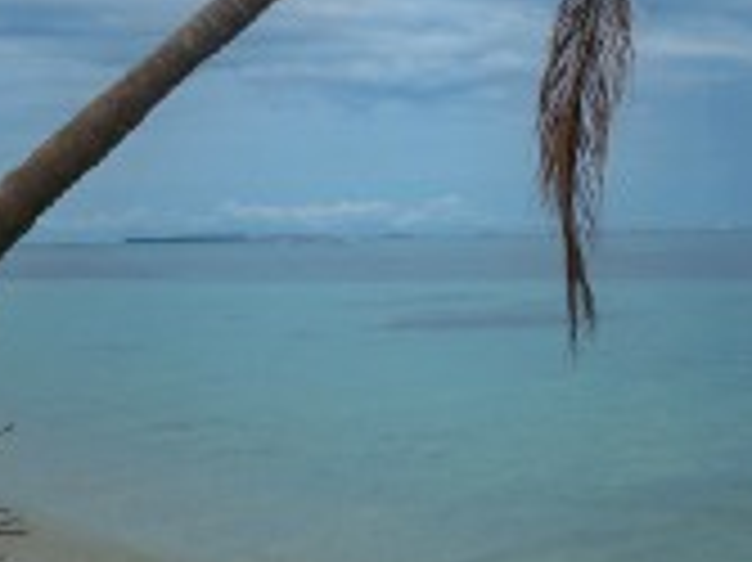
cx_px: 486
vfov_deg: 17.3
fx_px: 1824
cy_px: 54
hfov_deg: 23.2
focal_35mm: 84
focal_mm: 6.3
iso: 64
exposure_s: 1/1000
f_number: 4.7
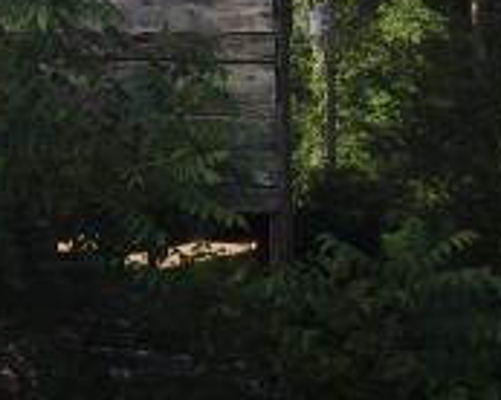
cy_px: -35
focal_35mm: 95
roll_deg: +0.3
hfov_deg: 17.9
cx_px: -264
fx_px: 1407
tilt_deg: -0.4
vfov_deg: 15.7
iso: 32
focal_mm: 4.15
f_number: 2.2
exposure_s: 1/1130
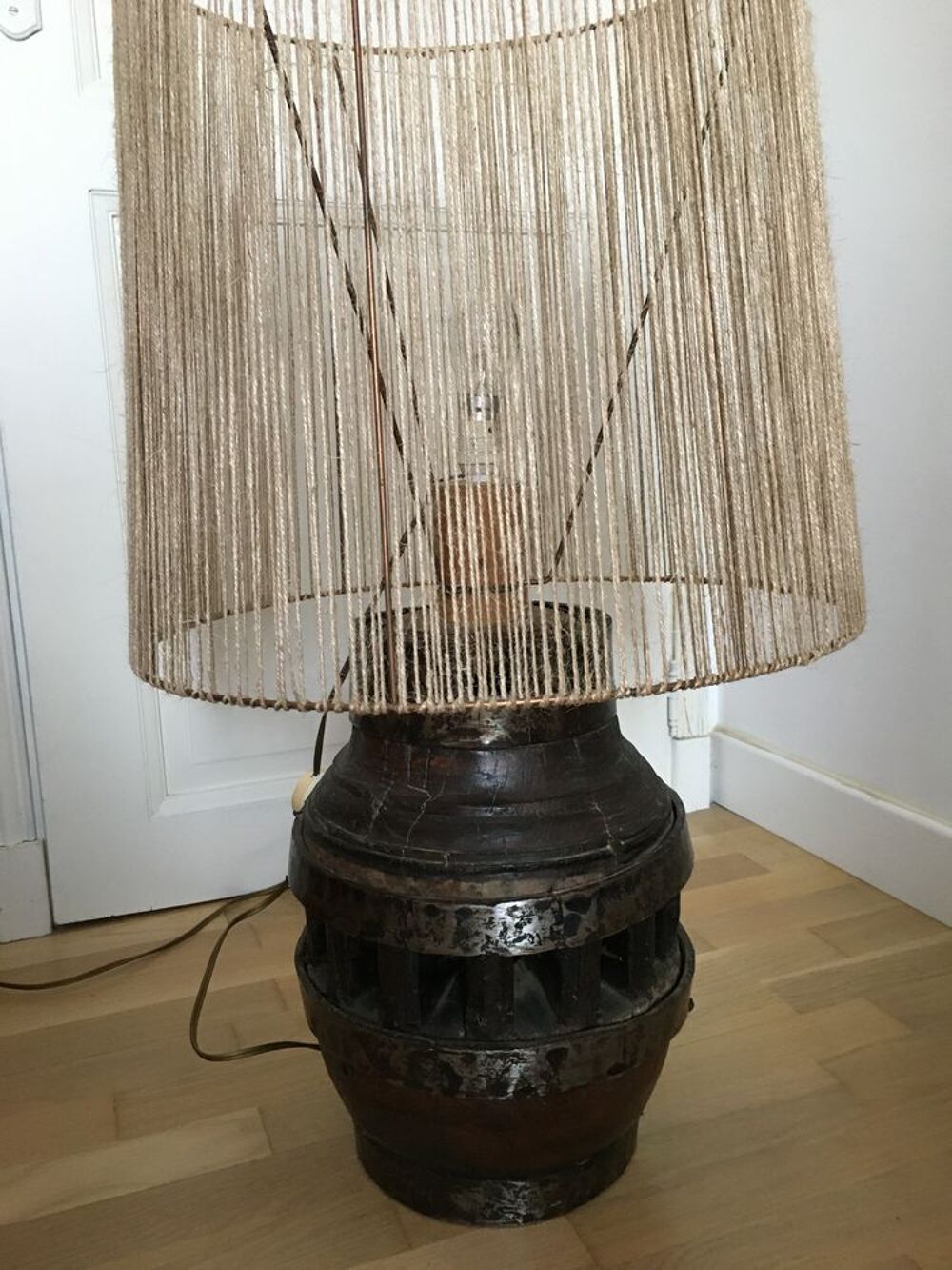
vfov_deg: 61.7
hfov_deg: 48.2
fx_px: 1063
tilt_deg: -12.4
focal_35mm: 29
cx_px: 476
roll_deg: +3.5
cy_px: 635
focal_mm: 4.15
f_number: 2.2
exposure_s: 1/33
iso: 200
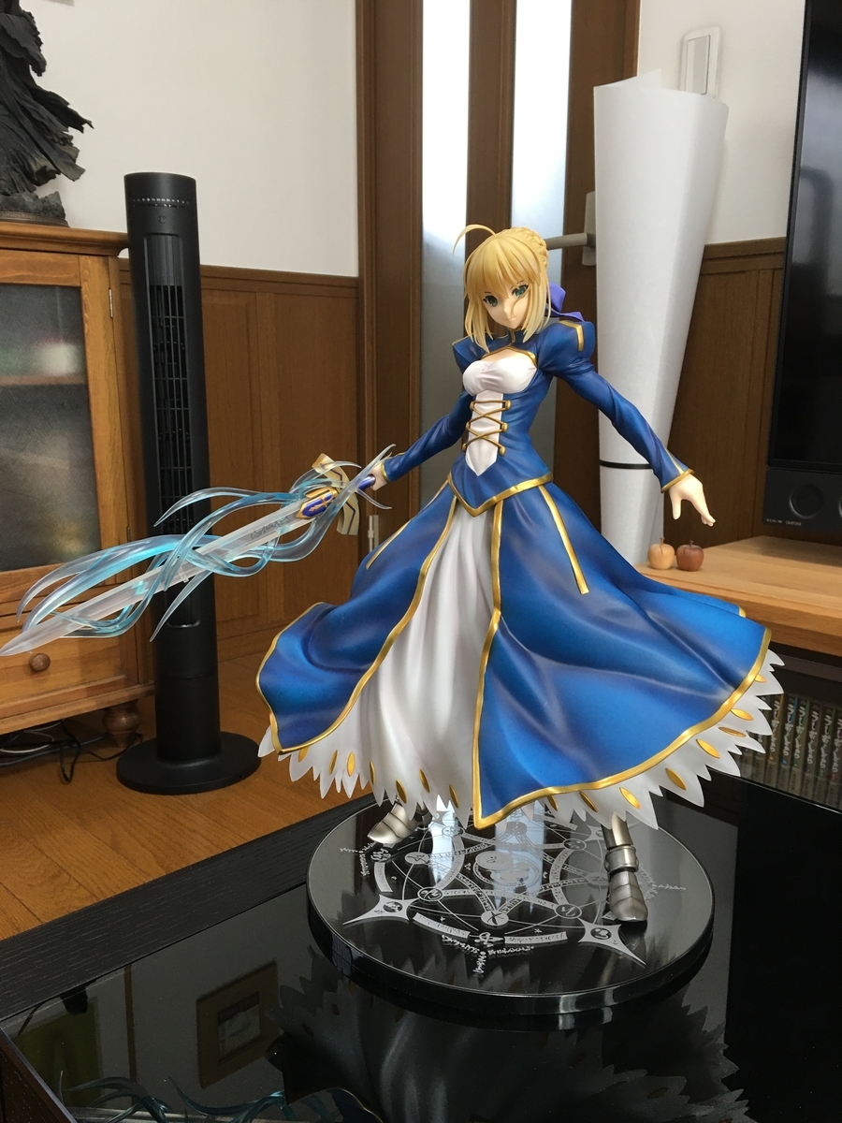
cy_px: 562
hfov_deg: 48.2
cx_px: 421
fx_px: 941
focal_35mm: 29
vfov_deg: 61.7
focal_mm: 4.15
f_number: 2.2
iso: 40
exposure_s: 1/30
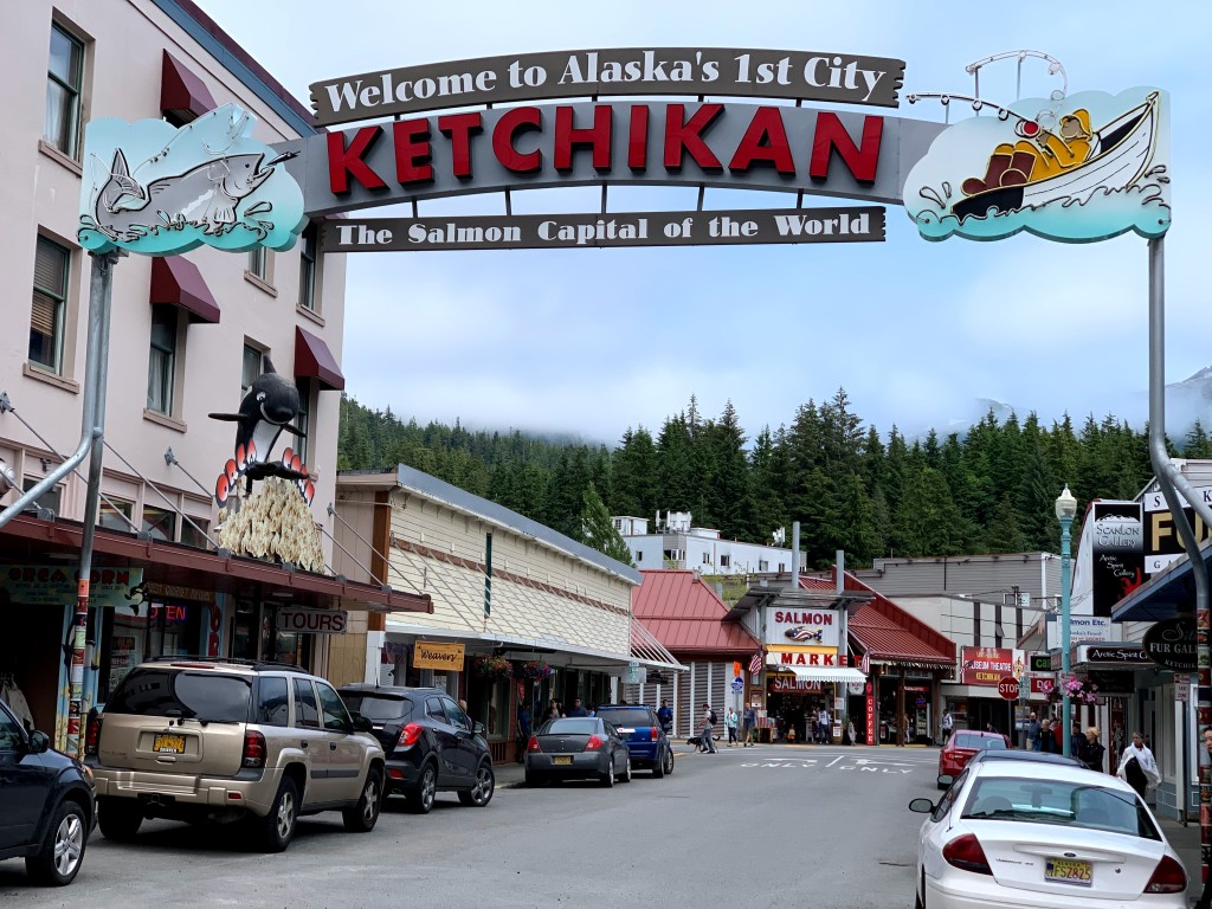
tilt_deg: +9.4
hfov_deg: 36.8
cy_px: 454
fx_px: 1821
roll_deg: -2.1
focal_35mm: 52
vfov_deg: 28.0
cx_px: 606
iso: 16
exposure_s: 1/1089
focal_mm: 6
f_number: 2.4
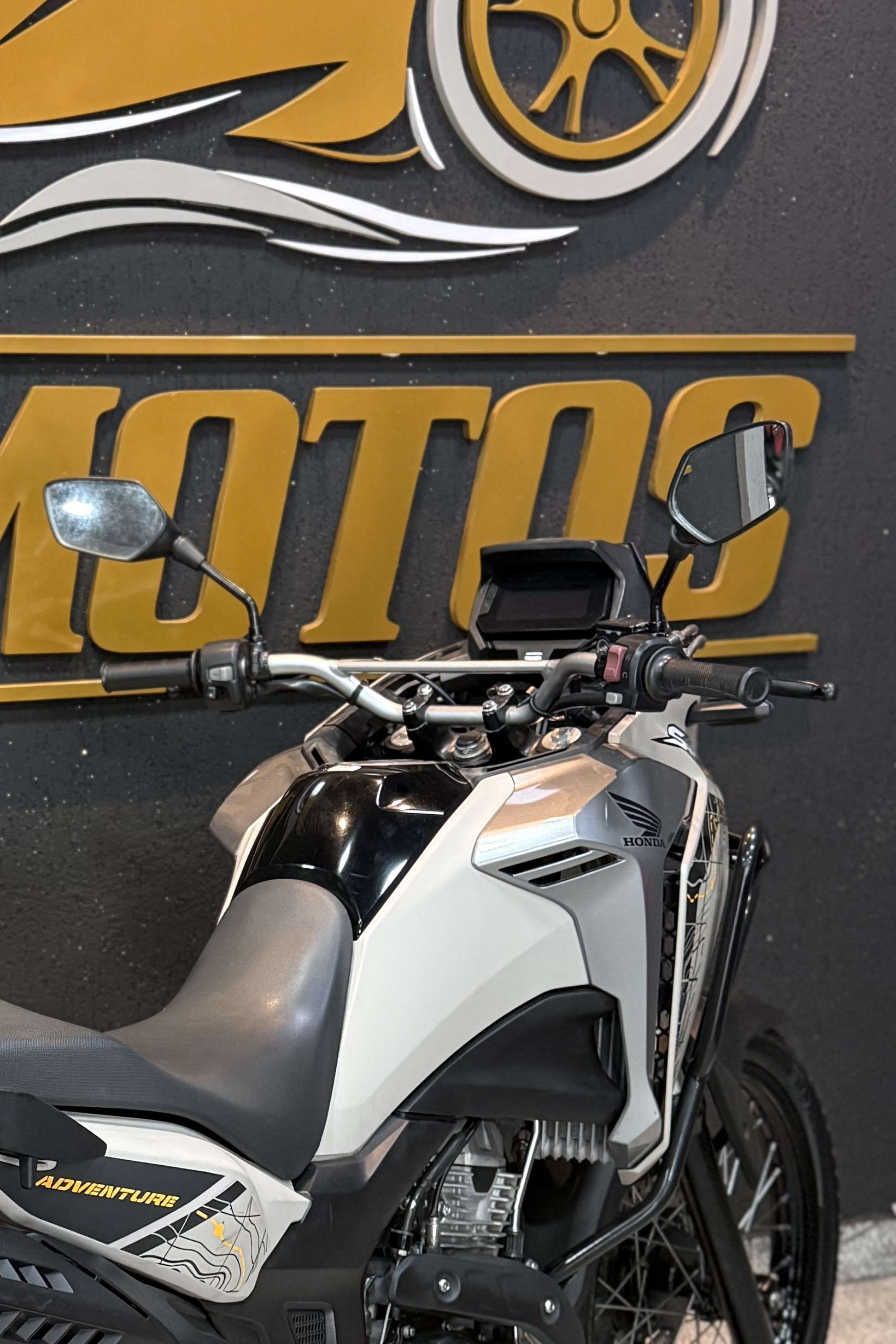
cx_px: 138
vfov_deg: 34.0
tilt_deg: -16.4
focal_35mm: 58
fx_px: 2165
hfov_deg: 22.9
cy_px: 960
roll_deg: -1.0
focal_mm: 6.76
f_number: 1.78
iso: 400
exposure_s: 1/60
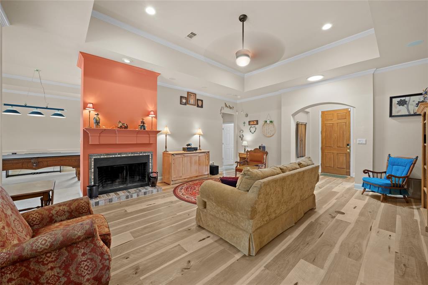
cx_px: 214
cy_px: 142
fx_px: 154
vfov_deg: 85.4
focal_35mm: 13
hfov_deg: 108.3
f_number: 9
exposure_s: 4
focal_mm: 13
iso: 250
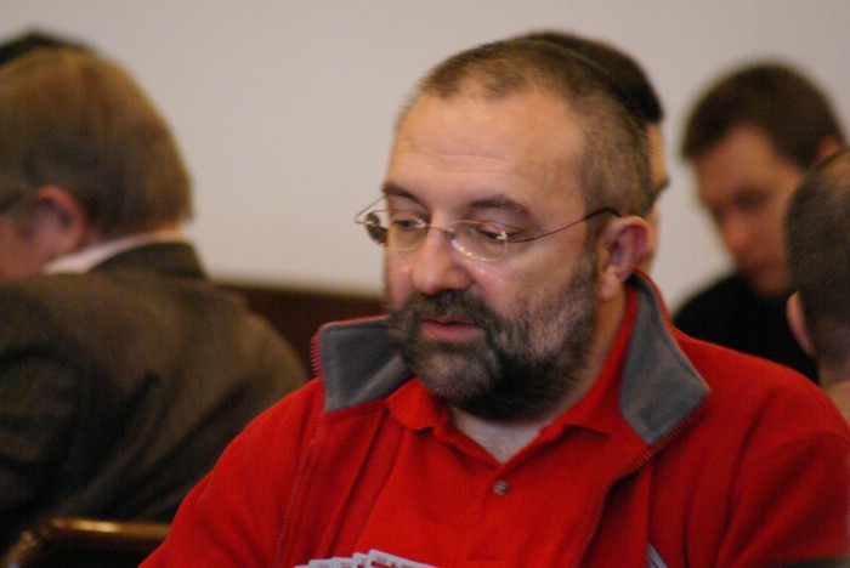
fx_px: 9925
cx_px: 425
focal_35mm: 420
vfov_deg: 3.3
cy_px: 284
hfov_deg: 4.9
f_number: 5.6
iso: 1600
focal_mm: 280
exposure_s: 1/10
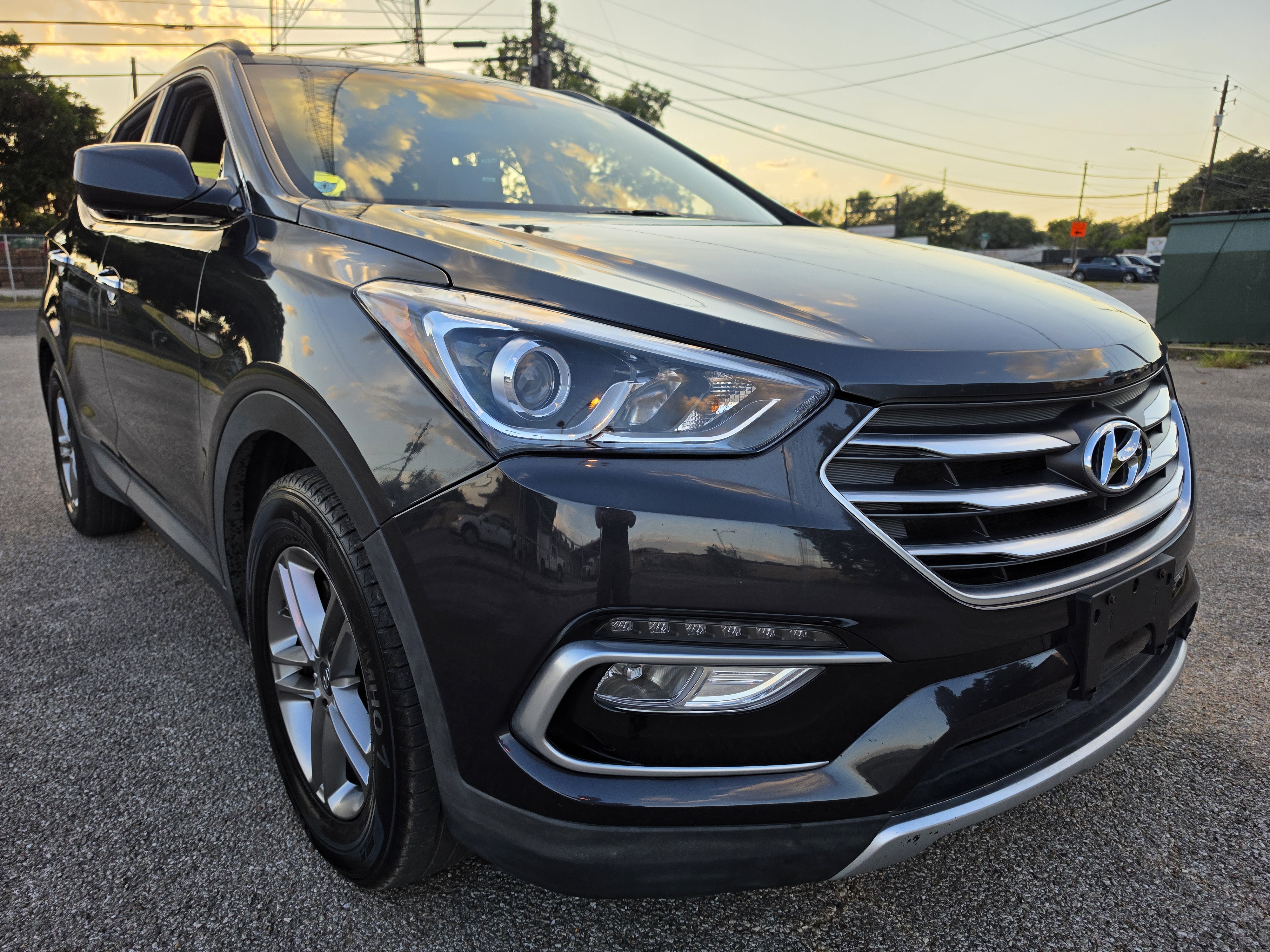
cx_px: 635
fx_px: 844
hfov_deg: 73.9
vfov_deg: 58.9
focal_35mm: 23
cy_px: 476
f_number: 1.4
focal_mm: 6.5
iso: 64
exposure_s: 1/2450
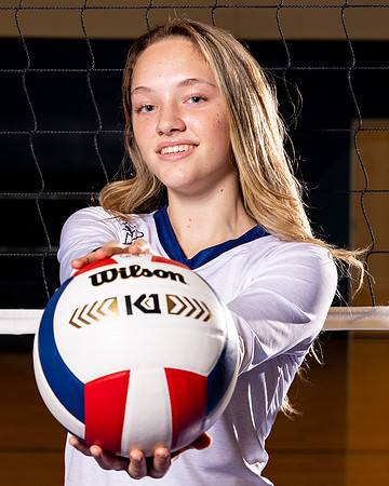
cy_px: 281
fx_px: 1831
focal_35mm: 127
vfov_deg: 15.1
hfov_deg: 12.1
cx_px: 181
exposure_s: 1/125
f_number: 5.6
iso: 250
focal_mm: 68
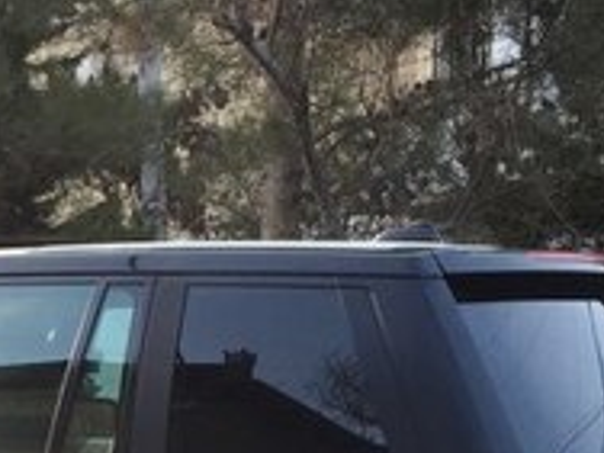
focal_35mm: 102
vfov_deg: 13.7
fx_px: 1780
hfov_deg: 18.9
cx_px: 42
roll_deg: +3.0
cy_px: 660
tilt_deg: -8.0
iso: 50
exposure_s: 1/100
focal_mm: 4.15
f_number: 2.2
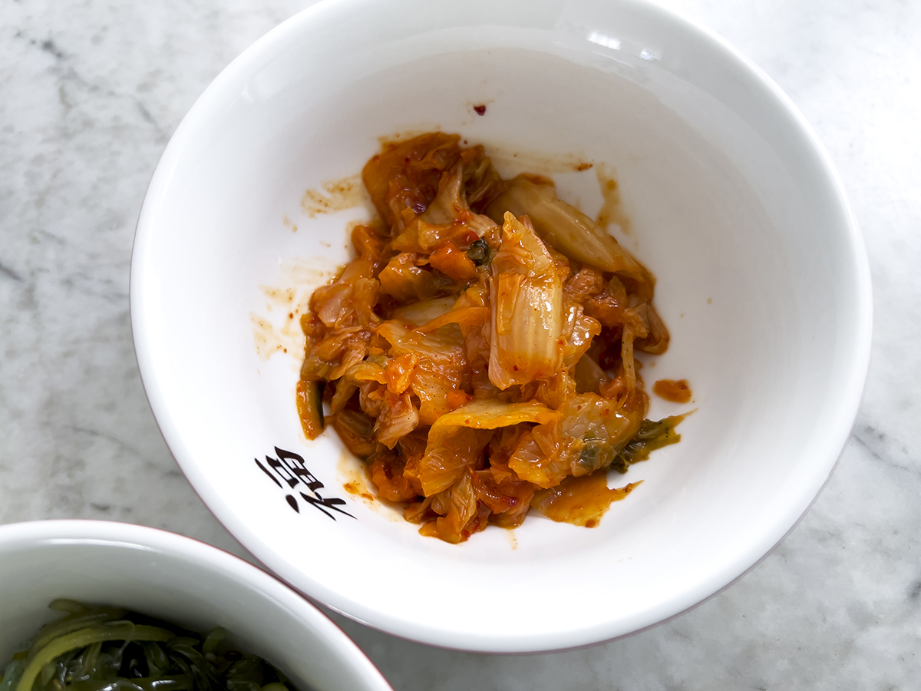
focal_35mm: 26
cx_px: 460
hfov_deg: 67.3
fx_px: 692
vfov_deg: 53.1
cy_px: 346
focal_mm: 5.7
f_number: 1.5
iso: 125
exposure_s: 1/80
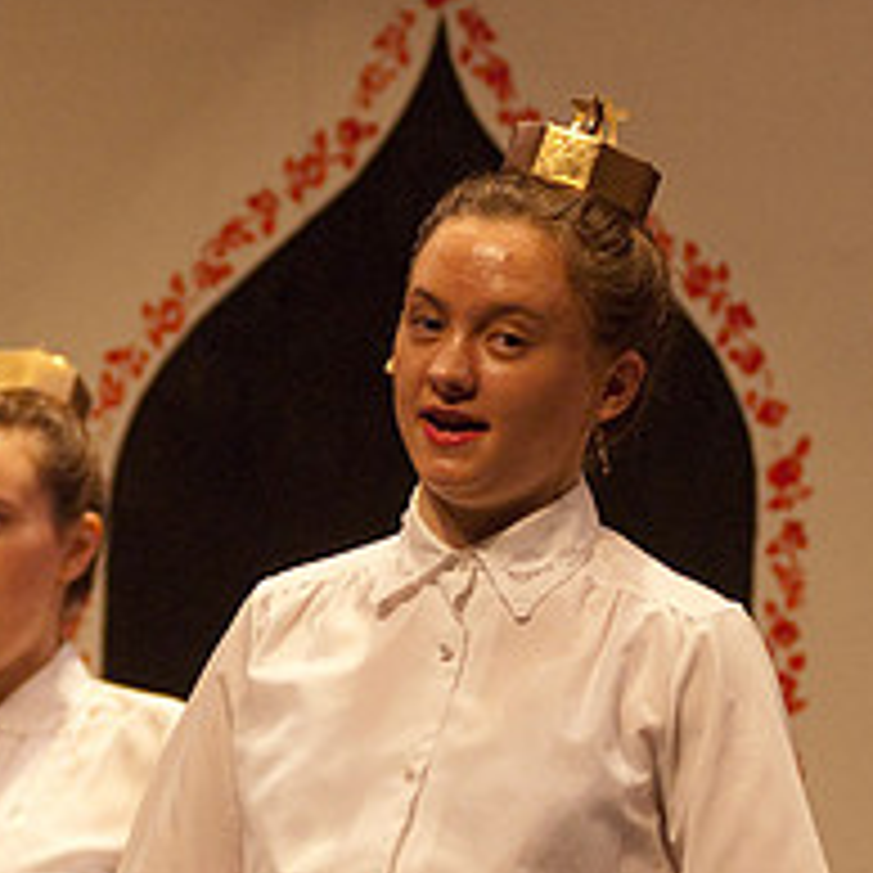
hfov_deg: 4.6
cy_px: 666
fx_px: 10871
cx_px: 14
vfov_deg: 4.6
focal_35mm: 381
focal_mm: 100
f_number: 2.8
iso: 1000
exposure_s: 1/200
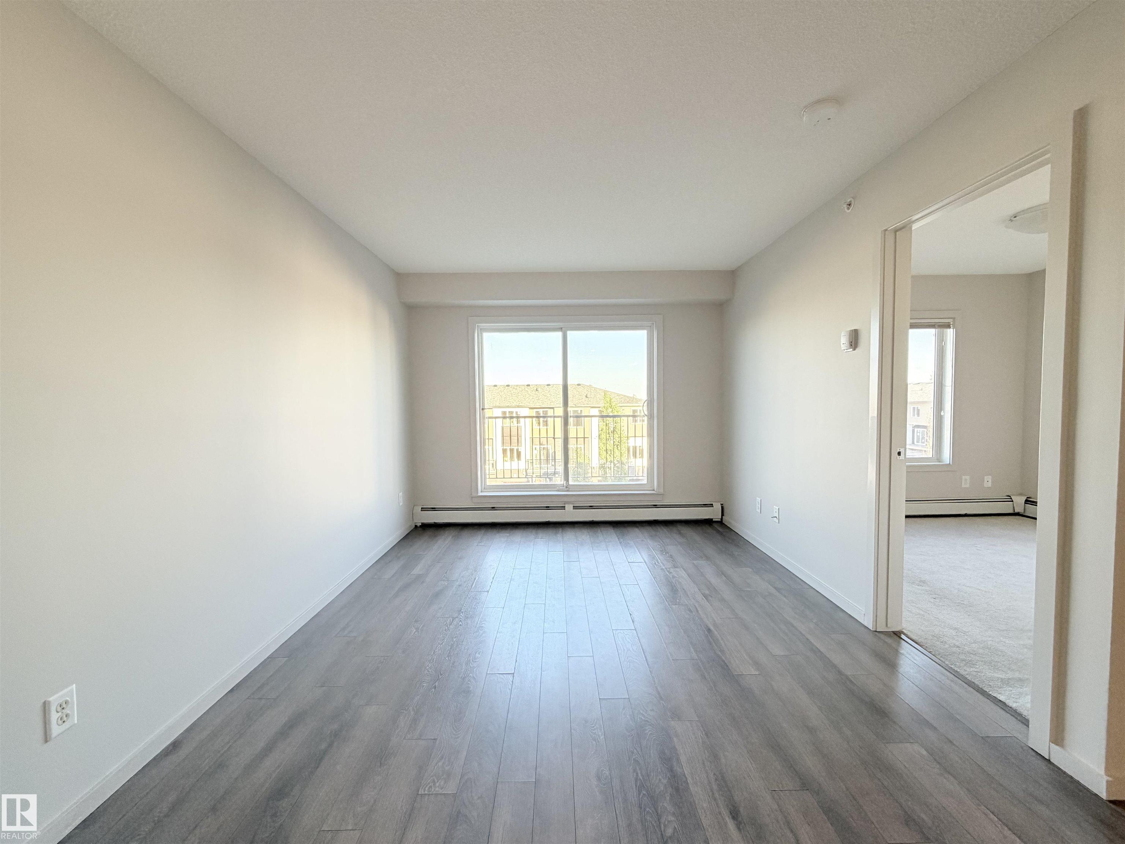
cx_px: 562
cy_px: 422
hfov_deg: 102.1
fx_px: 455
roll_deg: +0.9
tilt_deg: -2.8
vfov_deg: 85.7
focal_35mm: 14
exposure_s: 1/120
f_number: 2.2
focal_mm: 2.22
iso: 160
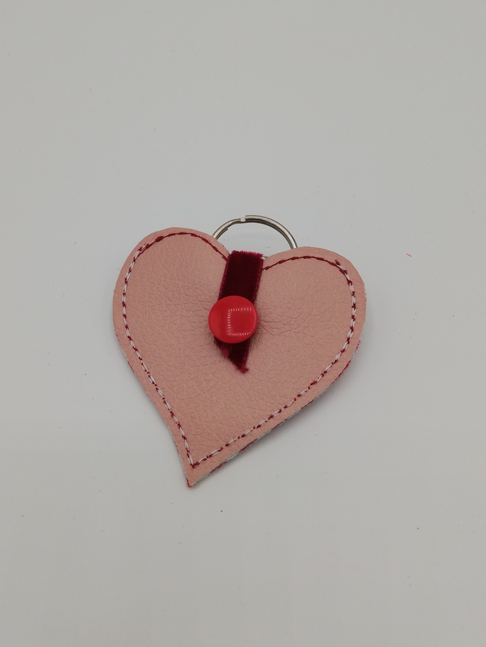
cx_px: 231
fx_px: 524
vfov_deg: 63.4
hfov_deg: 49.7
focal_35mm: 28
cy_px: 309
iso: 50
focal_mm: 3.81
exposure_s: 1/610
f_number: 2.2
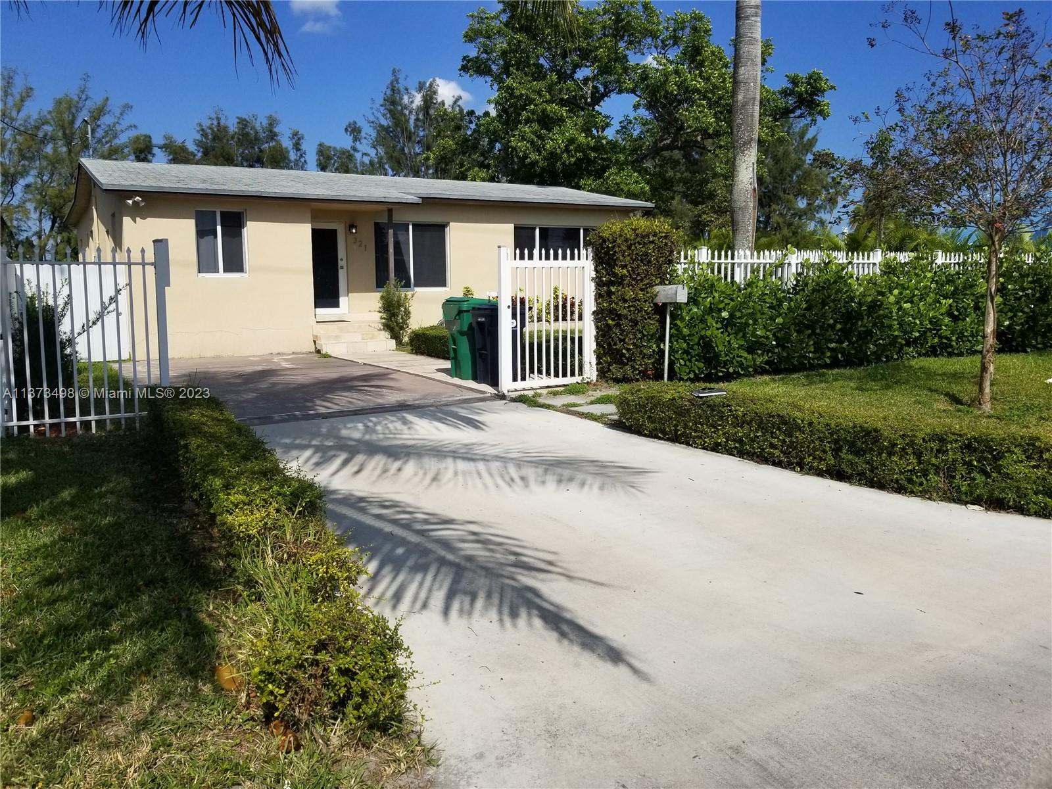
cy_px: 394
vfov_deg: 53.1
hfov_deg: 67.3
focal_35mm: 26
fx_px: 790
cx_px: 526
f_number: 1.7
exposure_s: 1/4848
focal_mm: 4.25
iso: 50
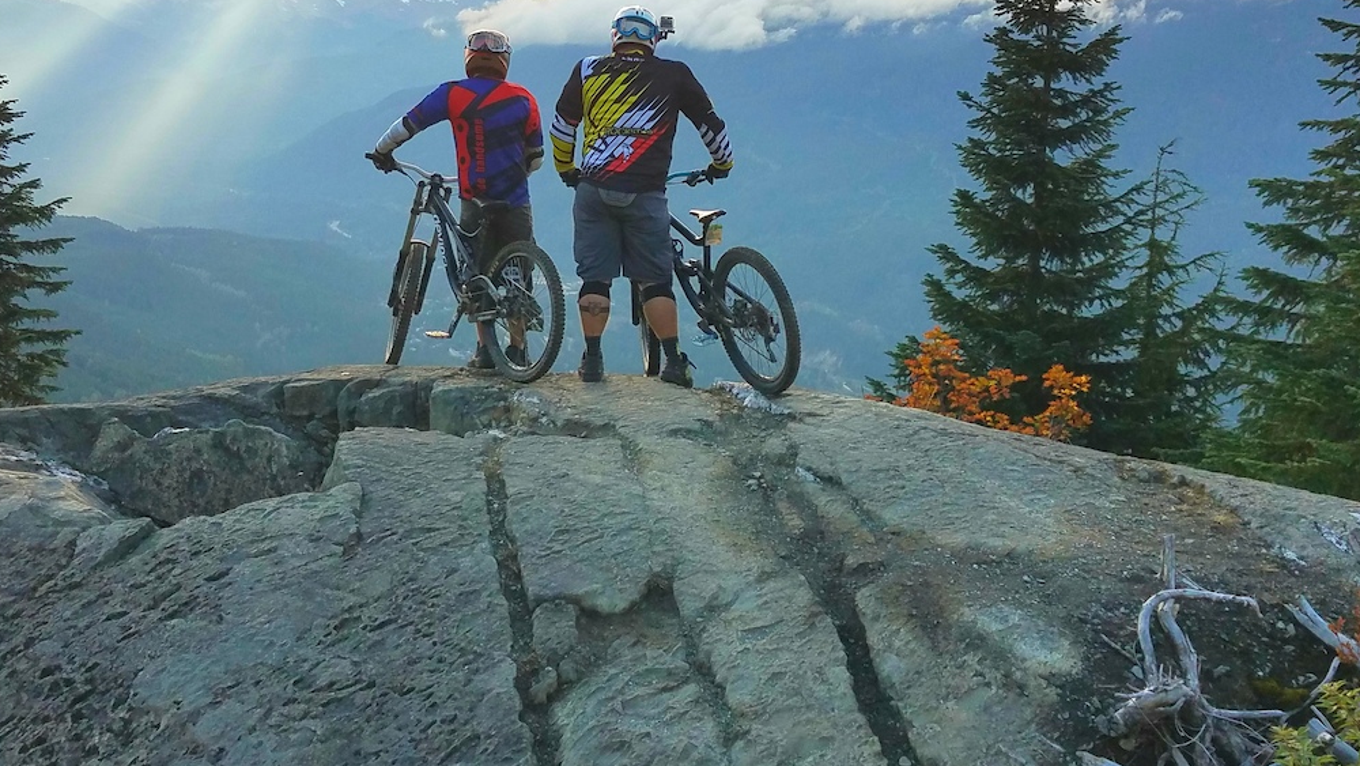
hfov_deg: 66.1
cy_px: 276
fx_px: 1046
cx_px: 687
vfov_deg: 39.9
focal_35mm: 29
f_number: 1.7
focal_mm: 4.2
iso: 40
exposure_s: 1/646
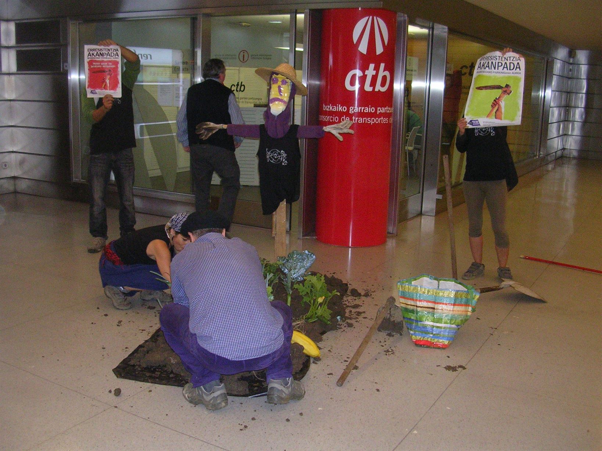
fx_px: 661
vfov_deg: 37.7
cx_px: 301
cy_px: 226
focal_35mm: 38
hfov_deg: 49.0
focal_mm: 5.8
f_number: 2.8
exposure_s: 1/60.1
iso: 200
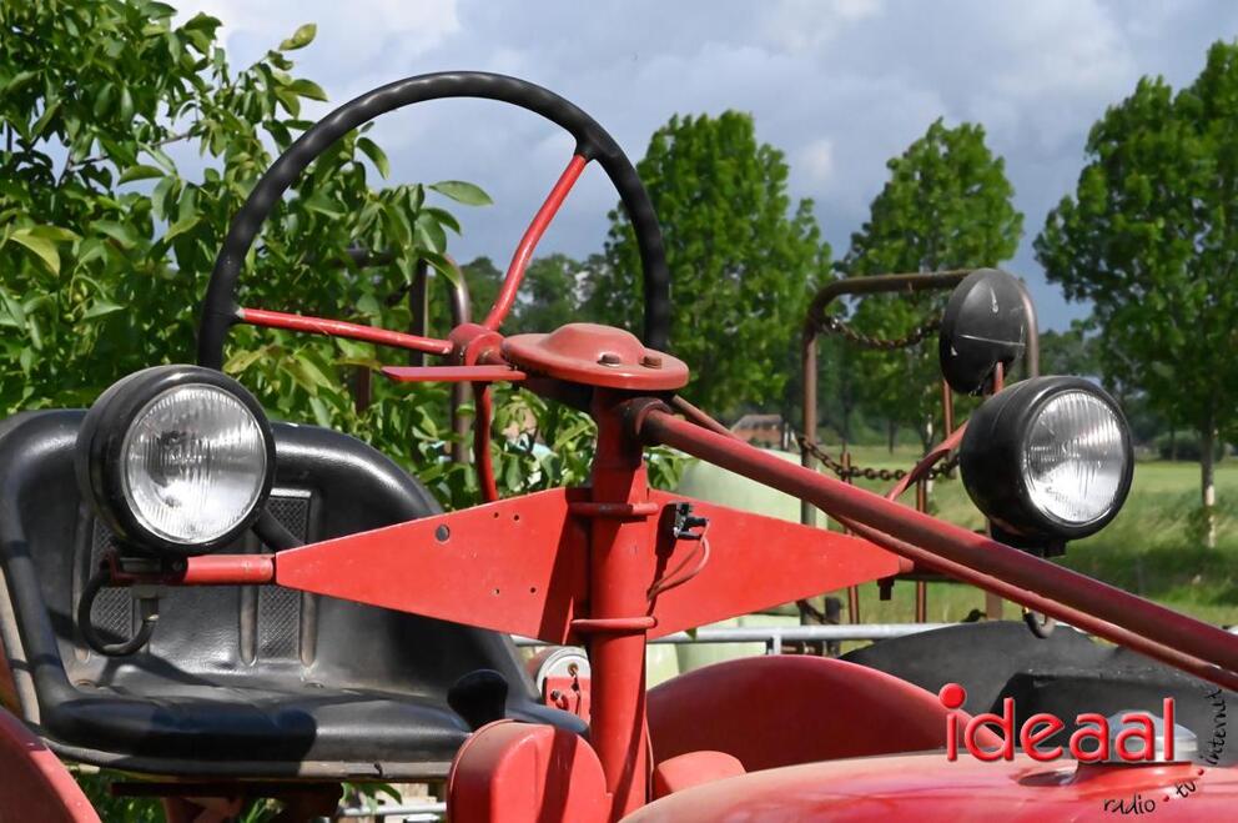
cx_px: 619
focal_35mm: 100
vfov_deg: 13.7
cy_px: 412
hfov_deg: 20.4
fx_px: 3435
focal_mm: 100
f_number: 29
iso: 32000
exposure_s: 1/8000
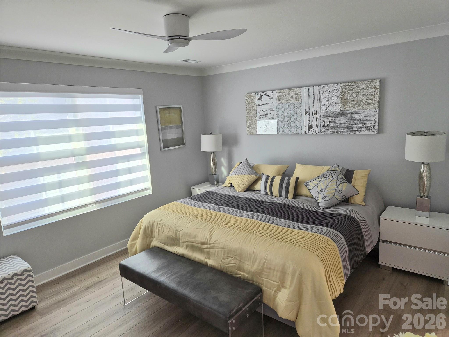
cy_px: 168
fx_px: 298
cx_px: 224
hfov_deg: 73.9
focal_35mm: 23
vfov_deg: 58.9
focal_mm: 5.4
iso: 64
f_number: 1.8
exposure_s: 1/120
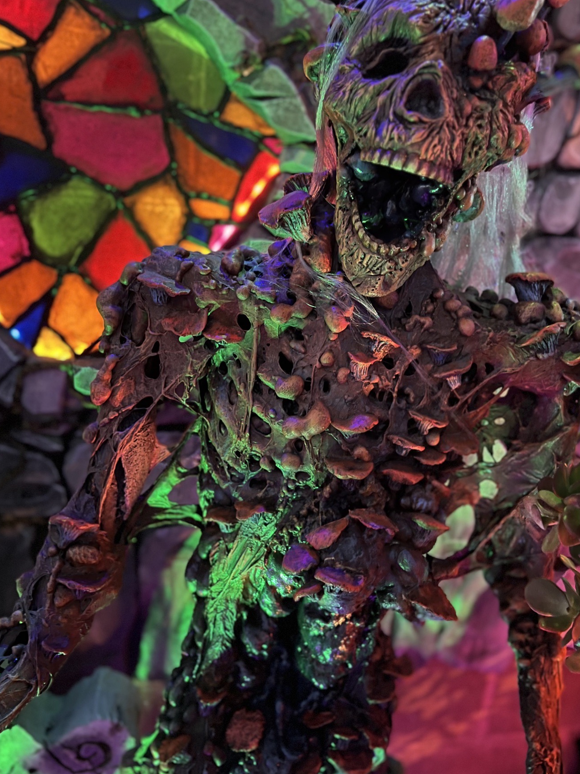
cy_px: 343
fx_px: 670
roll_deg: -5.9
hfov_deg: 46.7
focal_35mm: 30
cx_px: 331
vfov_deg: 59.8
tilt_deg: -17.9
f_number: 1.5
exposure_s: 1/12
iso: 640
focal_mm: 5.7
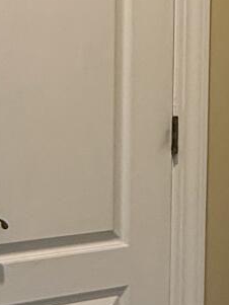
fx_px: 820
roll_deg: -1.4
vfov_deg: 21.0
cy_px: 98
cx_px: 169
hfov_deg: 15.8
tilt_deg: -3.9
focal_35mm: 93
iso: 200
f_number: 2.2
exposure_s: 1/60
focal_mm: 2.22
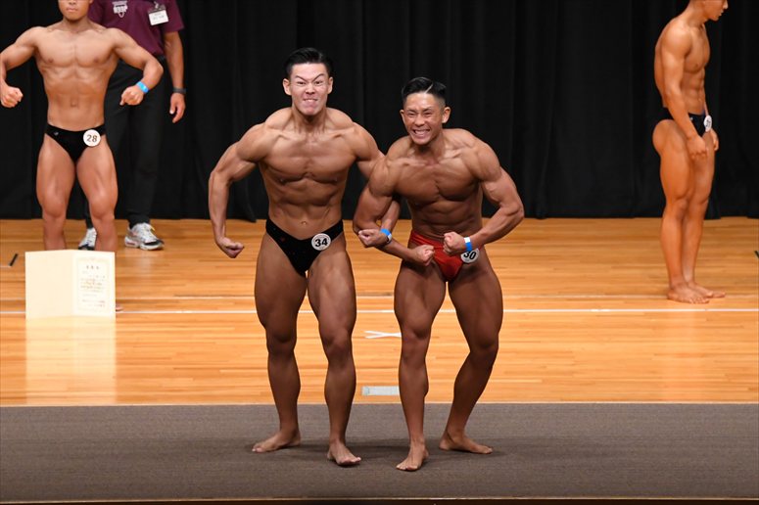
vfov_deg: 6.1
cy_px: 252
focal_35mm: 225
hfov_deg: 9.2
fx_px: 4741
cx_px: 380
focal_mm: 150
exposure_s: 1/400
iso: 4000
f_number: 5.6
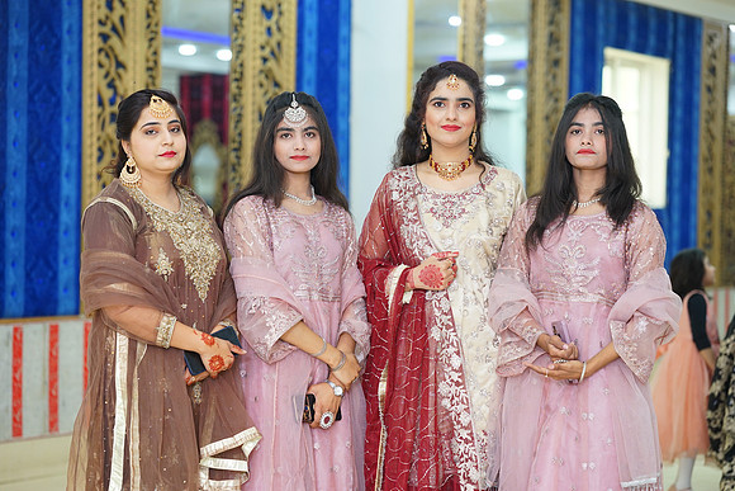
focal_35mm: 85
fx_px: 1736
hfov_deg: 23.9
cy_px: 246
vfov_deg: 16.1
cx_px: 368
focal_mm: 85
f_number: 2.8
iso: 640
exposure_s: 1/160
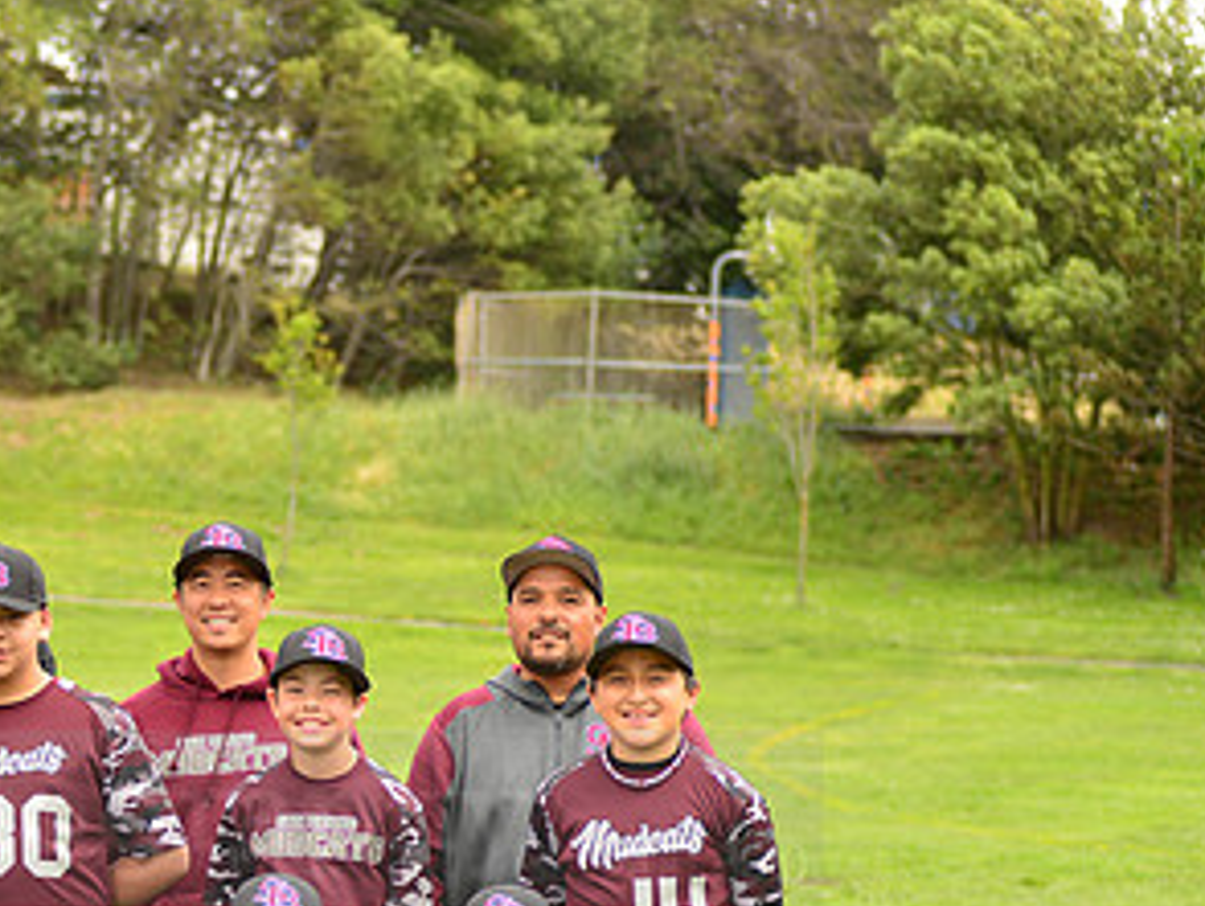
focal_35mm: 163
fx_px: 5679
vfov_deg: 9.1
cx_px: 29
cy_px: 785
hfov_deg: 12.0
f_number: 5
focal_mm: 86
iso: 100
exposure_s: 1/250
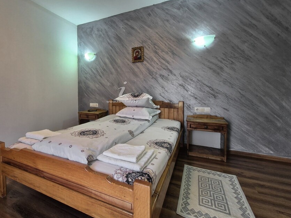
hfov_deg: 93.7
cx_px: 122
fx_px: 135
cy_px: 92
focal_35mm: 16
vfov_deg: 77.6
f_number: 2.2
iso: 200
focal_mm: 2.2
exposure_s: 1/50
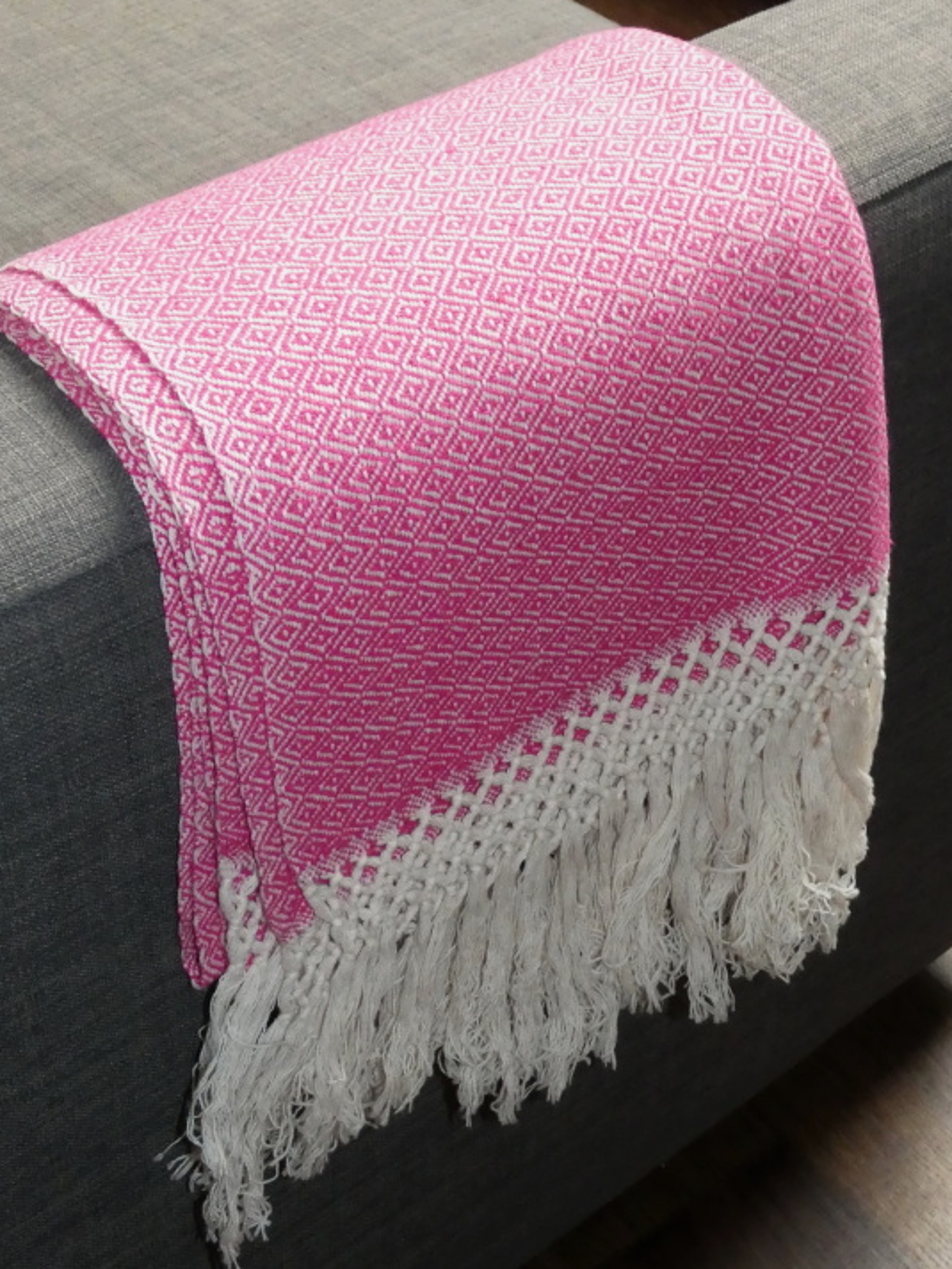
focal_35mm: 46
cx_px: 424
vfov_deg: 41.2
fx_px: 1686
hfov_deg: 31.5
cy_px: 660
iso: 640
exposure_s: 1/60
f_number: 3.6
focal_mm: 7.3
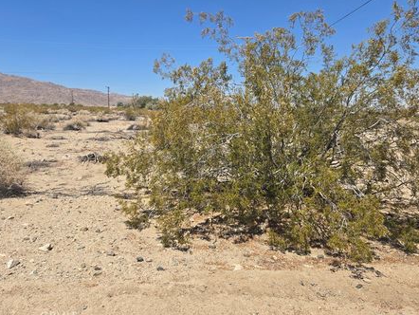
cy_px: 145
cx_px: 203
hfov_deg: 67.3
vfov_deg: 53.0
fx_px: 315
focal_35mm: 26
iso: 25
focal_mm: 5.4
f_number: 1.8
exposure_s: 1/2436
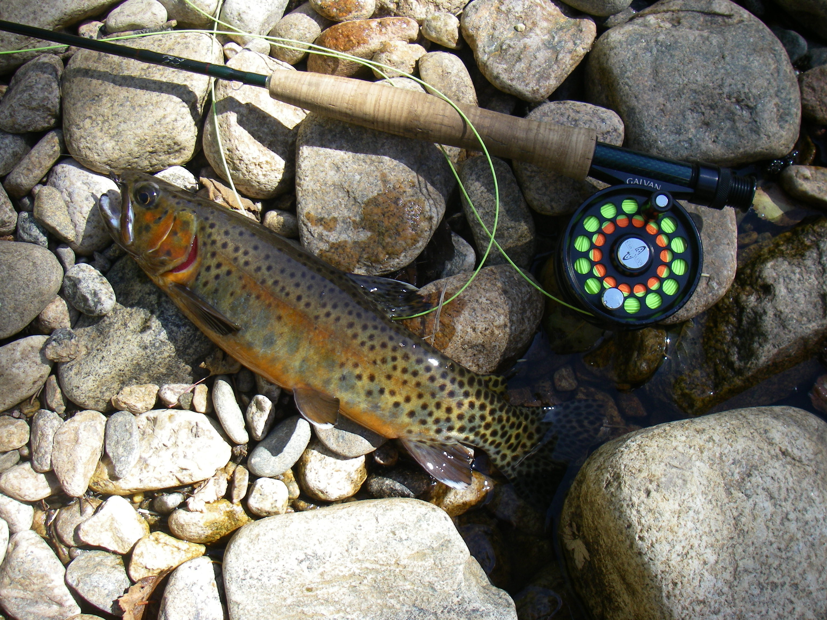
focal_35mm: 38
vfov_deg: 37.7
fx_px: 908
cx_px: 414
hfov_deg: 49.0
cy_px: 310
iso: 64
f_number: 3.3
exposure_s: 1/200
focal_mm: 6.3
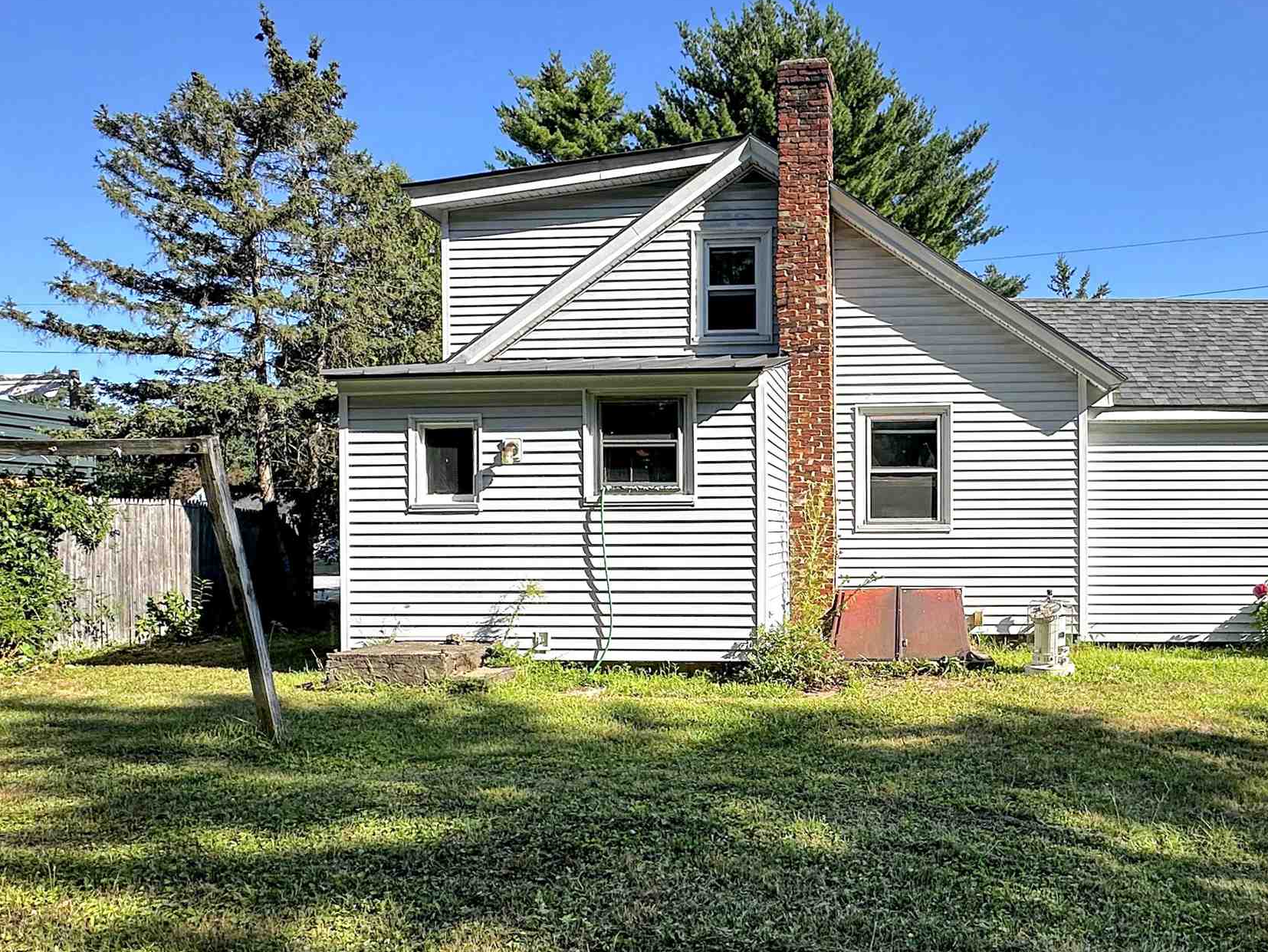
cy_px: 559
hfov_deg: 65.5
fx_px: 953
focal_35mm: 26
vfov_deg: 52.8
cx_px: 845
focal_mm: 2.22
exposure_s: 1/1667
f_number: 2.2
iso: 40
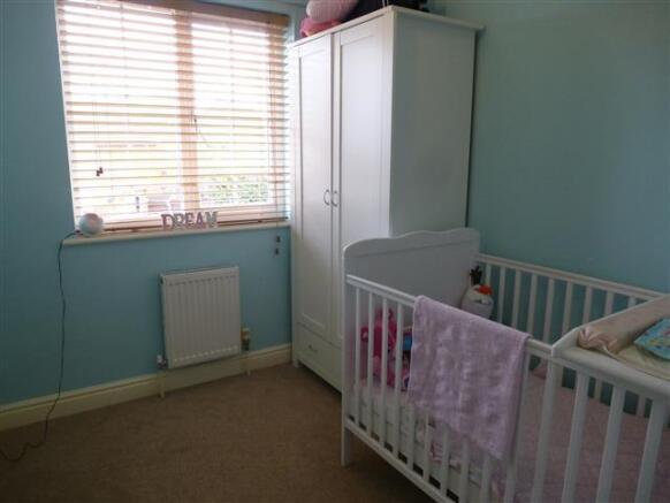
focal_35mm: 24
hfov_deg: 71.6
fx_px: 465
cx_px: 335
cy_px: 252
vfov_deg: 56.9
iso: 320
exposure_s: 1/60
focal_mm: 4.3
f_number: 3.3
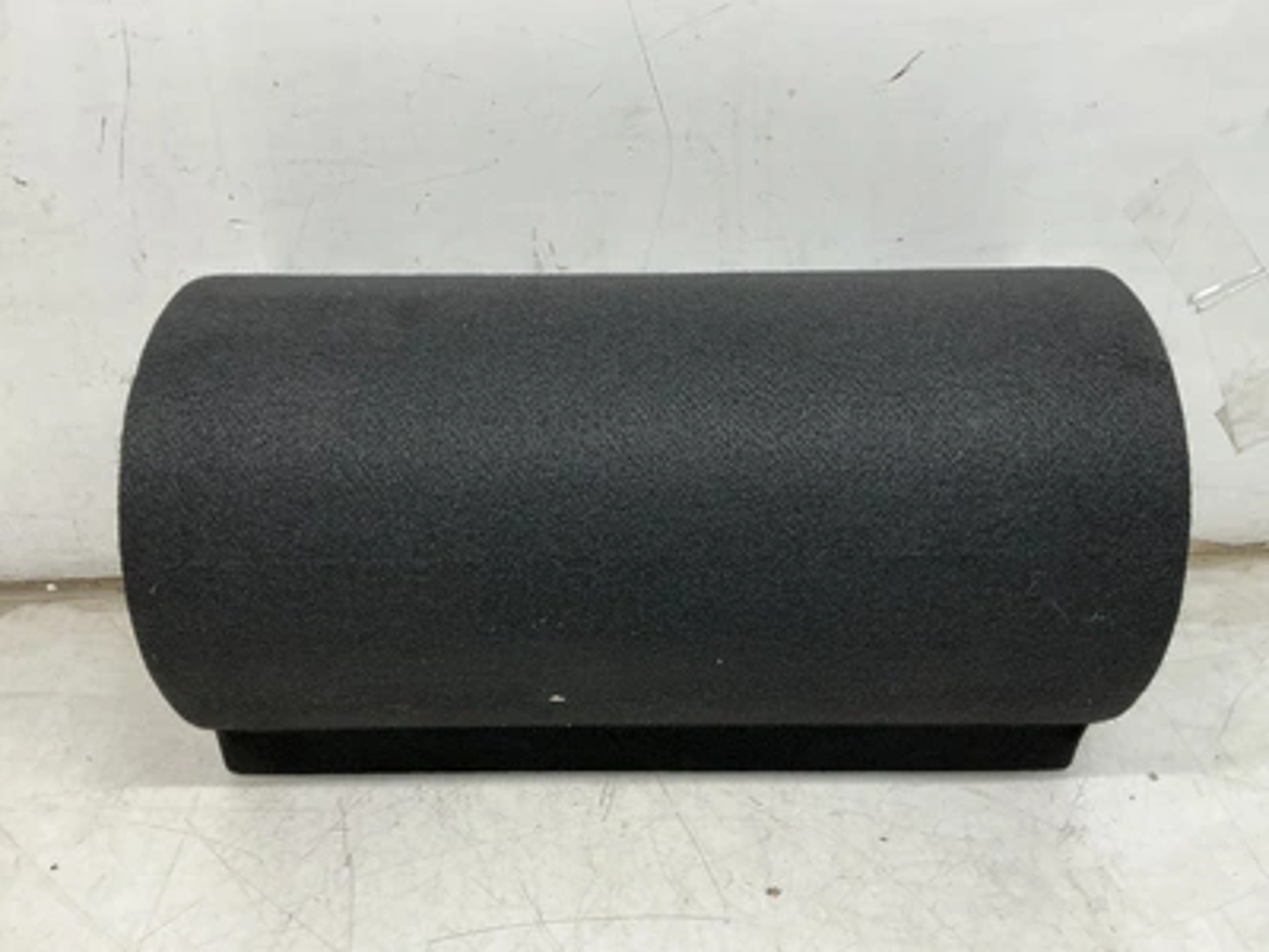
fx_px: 1026
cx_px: 634
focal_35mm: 28
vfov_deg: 49.7
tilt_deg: -28.0
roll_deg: -0.2
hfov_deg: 63.4
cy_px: 476
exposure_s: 1/60
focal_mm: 3
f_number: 1.8
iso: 50
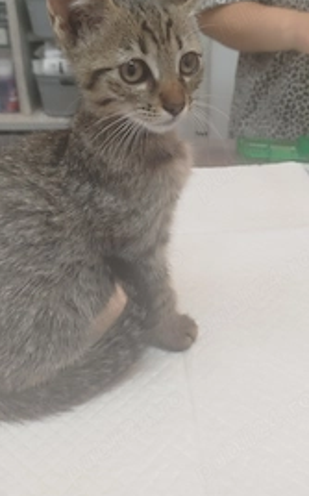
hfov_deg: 33.4
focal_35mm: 38
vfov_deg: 51.0
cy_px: 183
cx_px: 189
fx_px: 513
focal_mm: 5.31
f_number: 1.7
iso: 125
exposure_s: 1/33
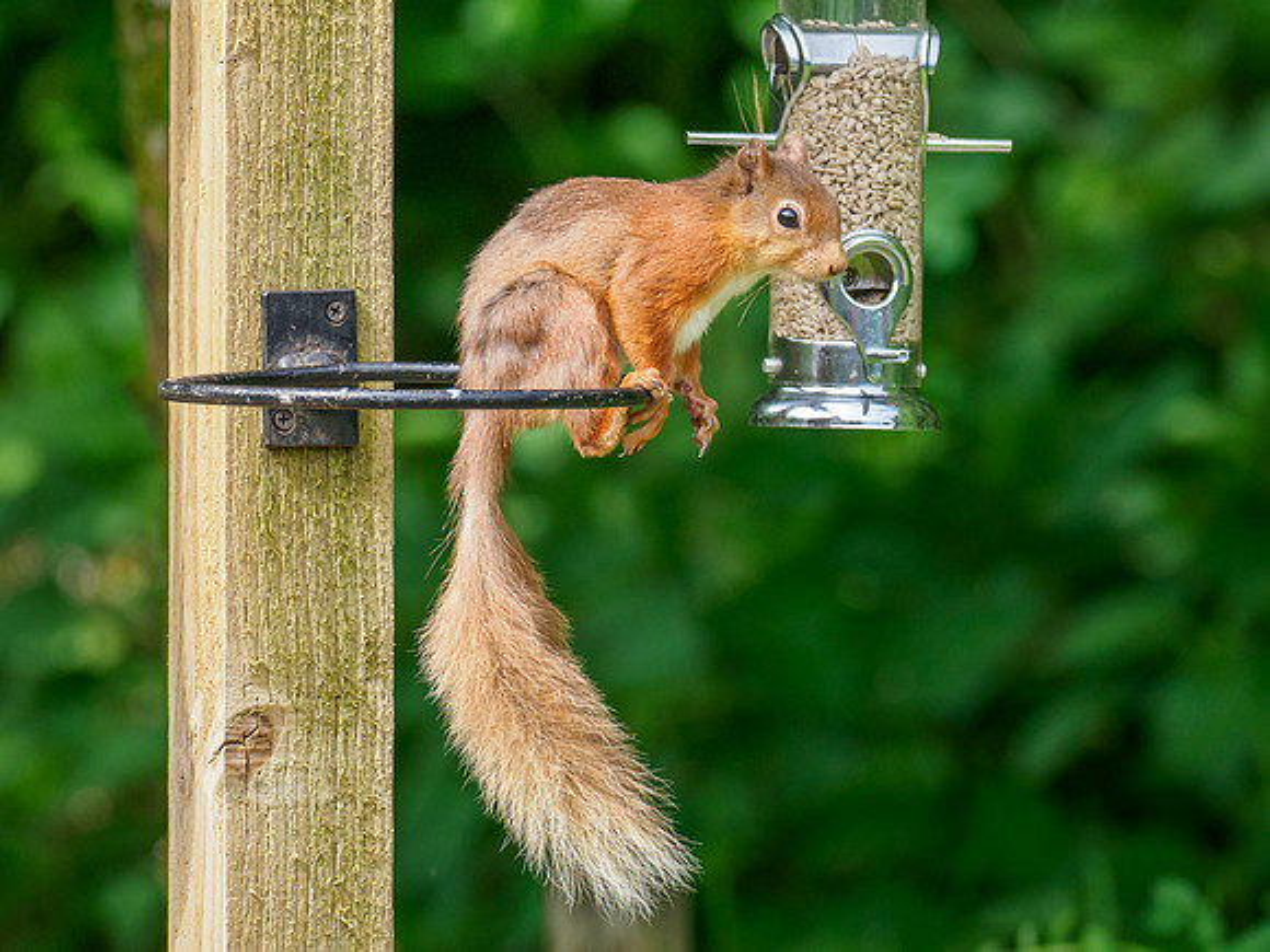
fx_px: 40476
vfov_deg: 1.3
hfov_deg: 1.8
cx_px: 763
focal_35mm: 1103
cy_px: 211
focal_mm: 300
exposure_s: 1/640
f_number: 4.5
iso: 320
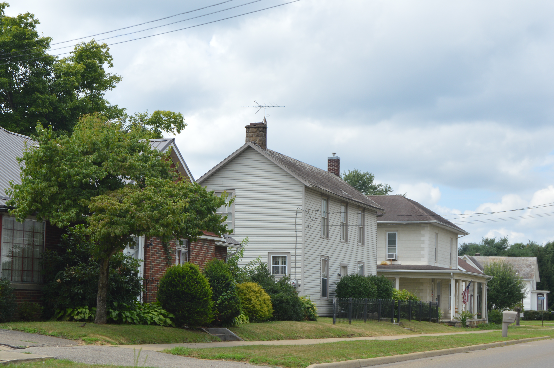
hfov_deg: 31.9
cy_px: 206
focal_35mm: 63
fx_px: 964
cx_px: 195
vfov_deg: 21.6
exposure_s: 1/250
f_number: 8
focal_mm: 31
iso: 100
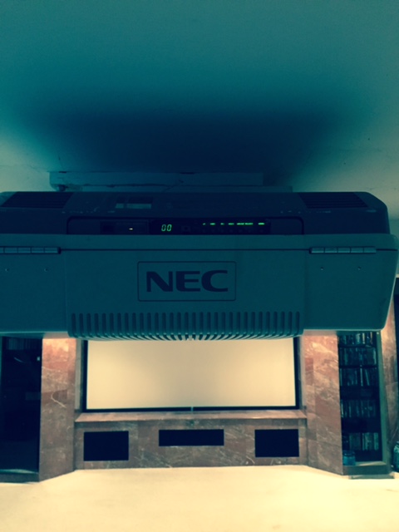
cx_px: 200
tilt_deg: +6.4
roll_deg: -0.1
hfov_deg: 48.2
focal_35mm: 29
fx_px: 446
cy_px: 266
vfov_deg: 61.7
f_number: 2.2
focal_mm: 4.15
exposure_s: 1/17
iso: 250
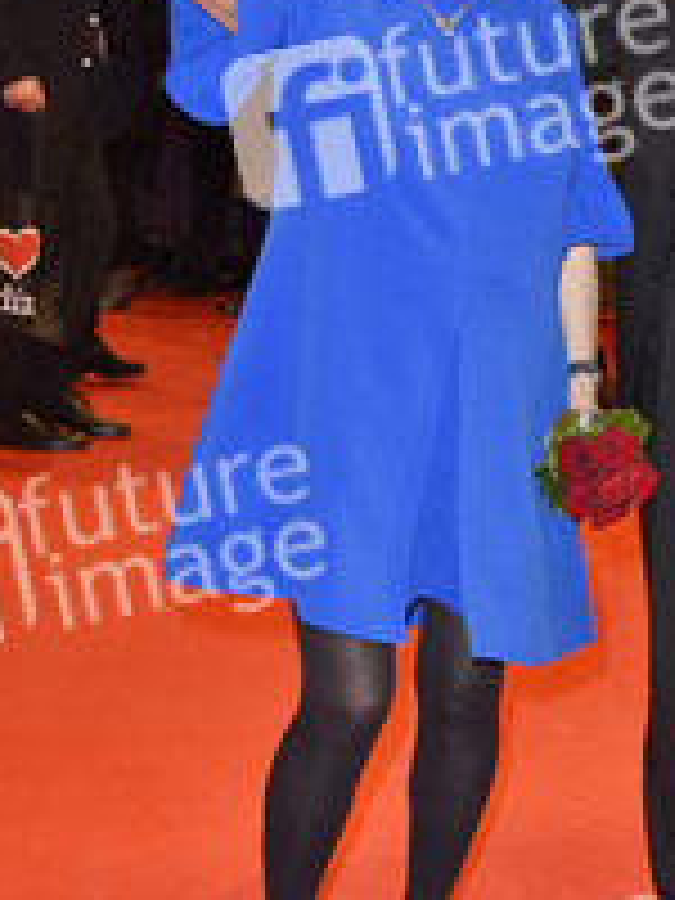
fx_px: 2496
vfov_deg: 20.4
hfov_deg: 15.3
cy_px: 328
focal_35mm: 96
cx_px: 585
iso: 400
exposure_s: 1/125
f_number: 5.6
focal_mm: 50
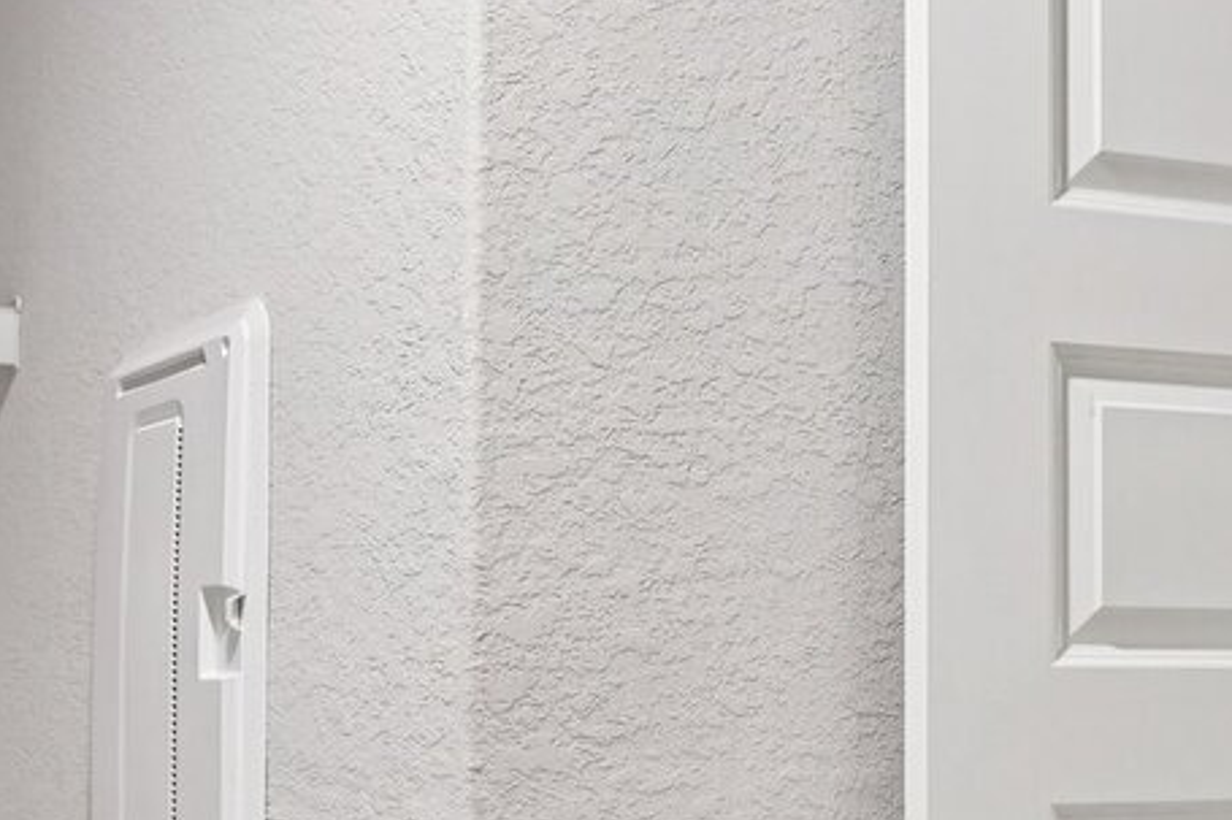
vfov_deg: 23.3
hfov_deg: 35.0
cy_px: 693
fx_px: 1950
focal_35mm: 57
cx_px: 666
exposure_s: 1/13
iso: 400
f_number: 8
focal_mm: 16
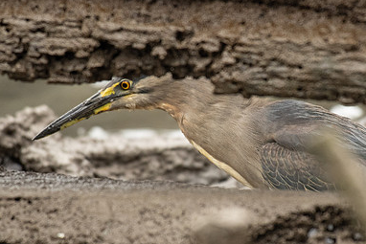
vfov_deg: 1.0
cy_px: 117
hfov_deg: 1.5
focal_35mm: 1359
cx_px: 229
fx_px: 13821
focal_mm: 500
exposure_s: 1/500
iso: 900
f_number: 5.6
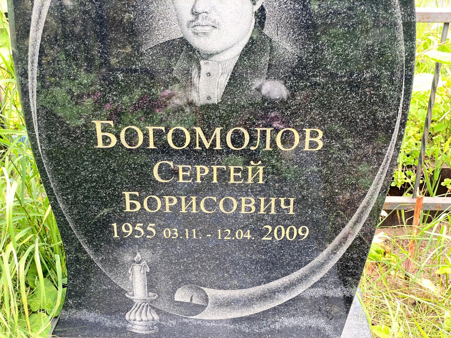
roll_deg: -0.6
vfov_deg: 28.0
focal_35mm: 52
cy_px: 169
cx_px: 226
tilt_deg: -33.5
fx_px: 678
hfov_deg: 36.8
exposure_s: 1/122
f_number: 2
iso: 64
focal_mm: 6
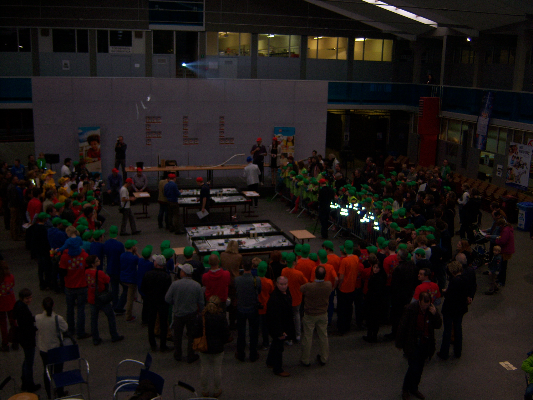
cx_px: 266
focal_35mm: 36
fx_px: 554
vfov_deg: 39.7
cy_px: 200
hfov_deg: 51.4
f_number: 2.8
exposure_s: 1/60
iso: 125
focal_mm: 7.5
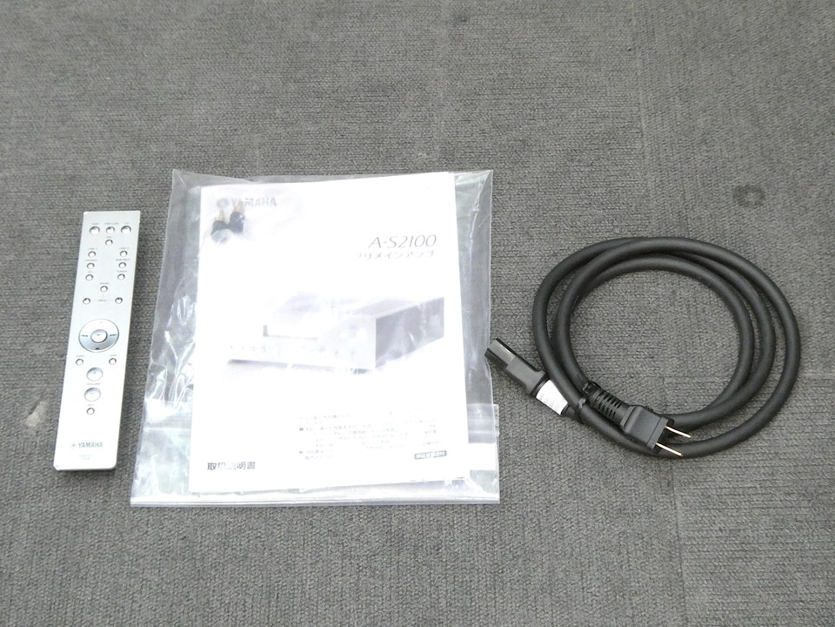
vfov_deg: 19.9
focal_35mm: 74
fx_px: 1785
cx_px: 418
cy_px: 314
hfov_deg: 26.3
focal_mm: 13.2
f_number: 4.6
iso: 1000
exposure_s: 1/80
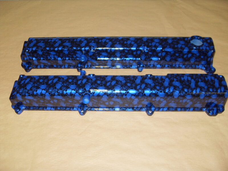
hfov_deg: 52.6
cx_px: 114
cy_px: 86
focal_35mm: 35
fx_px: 231
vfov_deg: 40.7
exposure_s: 1/45
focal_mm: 6.3
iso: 100
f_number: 2.8
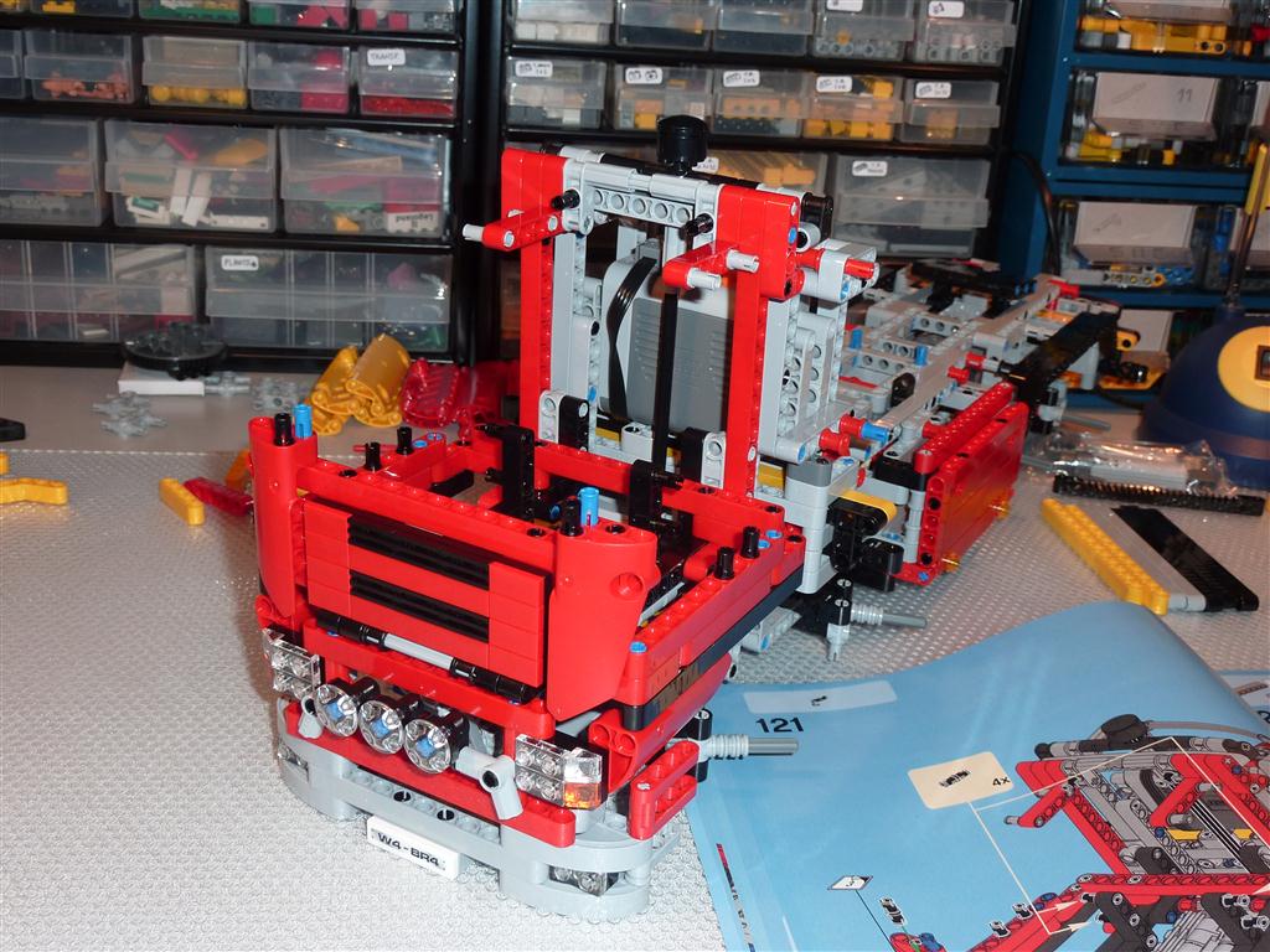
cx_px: 635
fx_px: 1468
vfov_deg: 36.0
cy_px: 476
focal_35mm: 40
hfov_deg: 46.8
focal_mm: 6.5
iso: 100
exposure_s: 1/30
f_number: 3.6
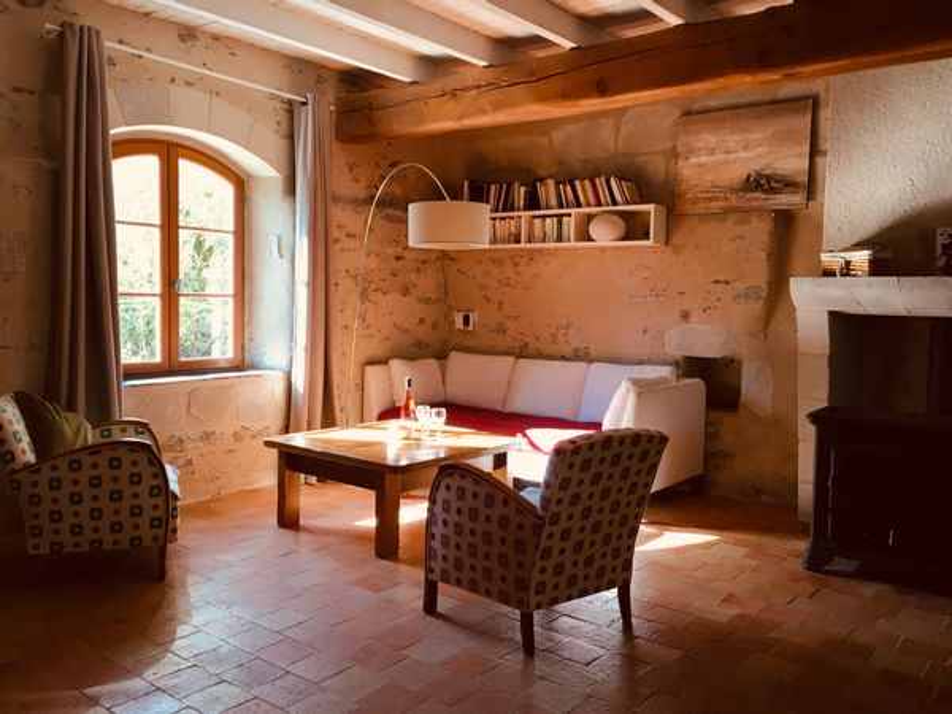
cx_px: 476
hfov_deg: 61.7
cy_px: 357
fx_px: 798
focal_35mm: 29
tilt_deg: -2.7
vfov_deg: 48.2
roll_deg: -0.3
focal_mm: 4.15
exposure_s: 1/33
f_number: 2.2
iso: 25
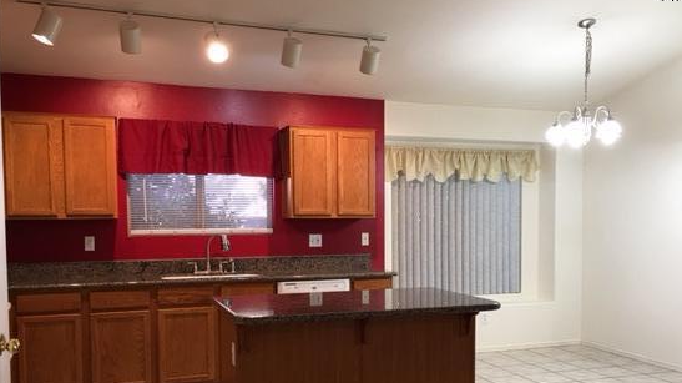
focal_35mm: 37
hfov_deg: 54.0
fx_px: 669
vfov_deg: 31.6
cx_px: 373
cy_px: 271
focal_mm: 4.15
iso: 40
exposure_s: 1/15
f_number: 2.2
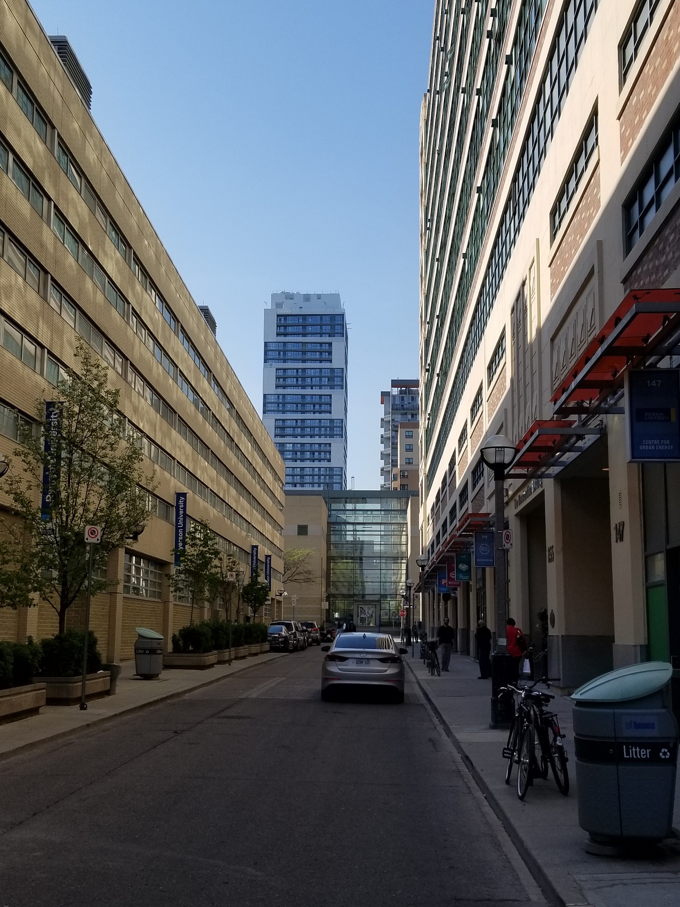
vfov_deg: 67.3
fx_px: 681
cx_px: 340
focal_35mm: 26
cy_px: 454
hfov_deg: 53.1
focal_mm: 4.25
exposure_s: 1/2513
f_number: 1.7
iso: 50
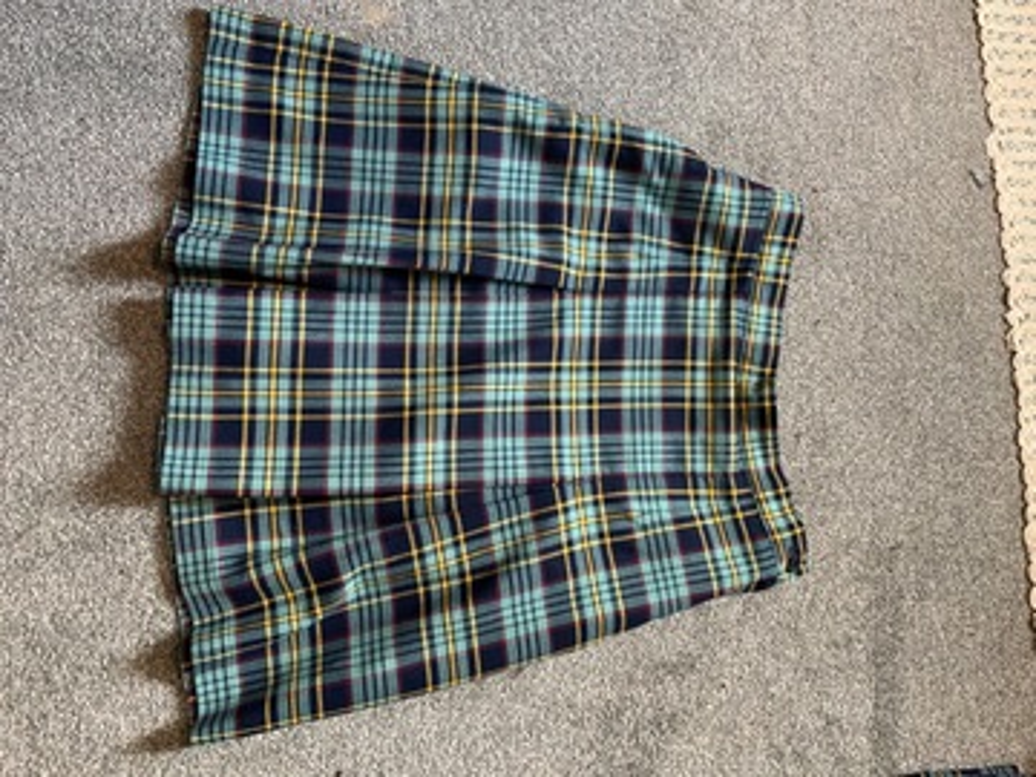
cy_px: 388
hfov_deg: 61.7
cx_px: 518
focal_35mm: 29
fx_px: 868
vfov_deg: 48.2
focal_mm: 3
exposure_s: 1/60
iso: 200
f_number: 1.8
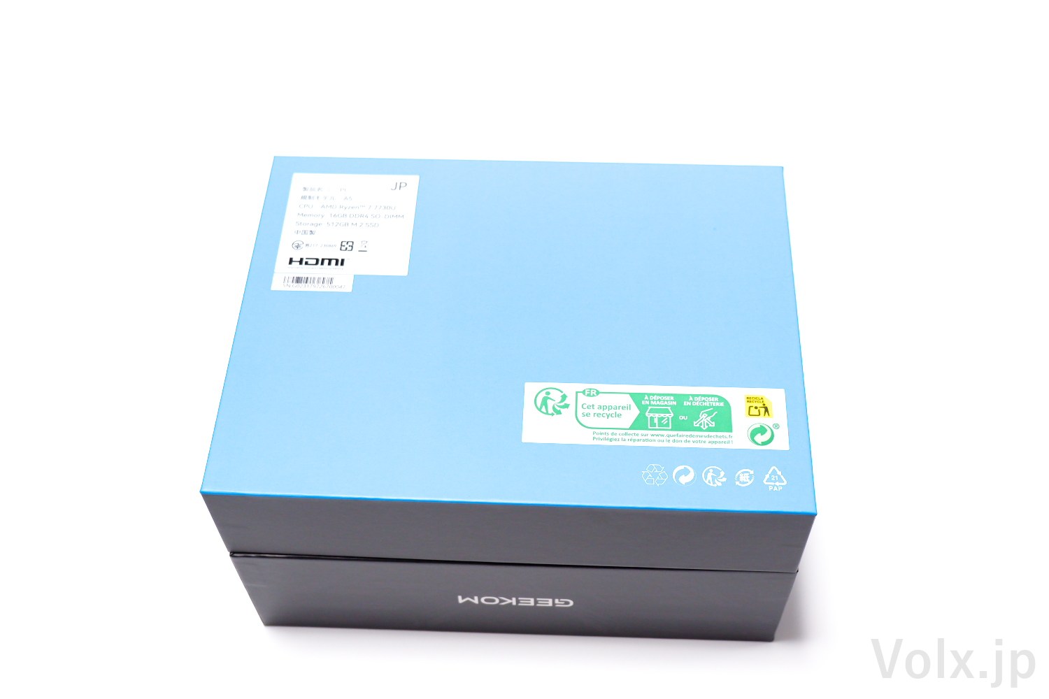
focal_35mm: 42
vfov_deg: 31.9
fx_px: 1224
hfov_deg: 46.4
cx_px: 524
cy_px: 350
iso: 500
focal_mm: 28
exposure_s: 1/42
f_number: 4.5
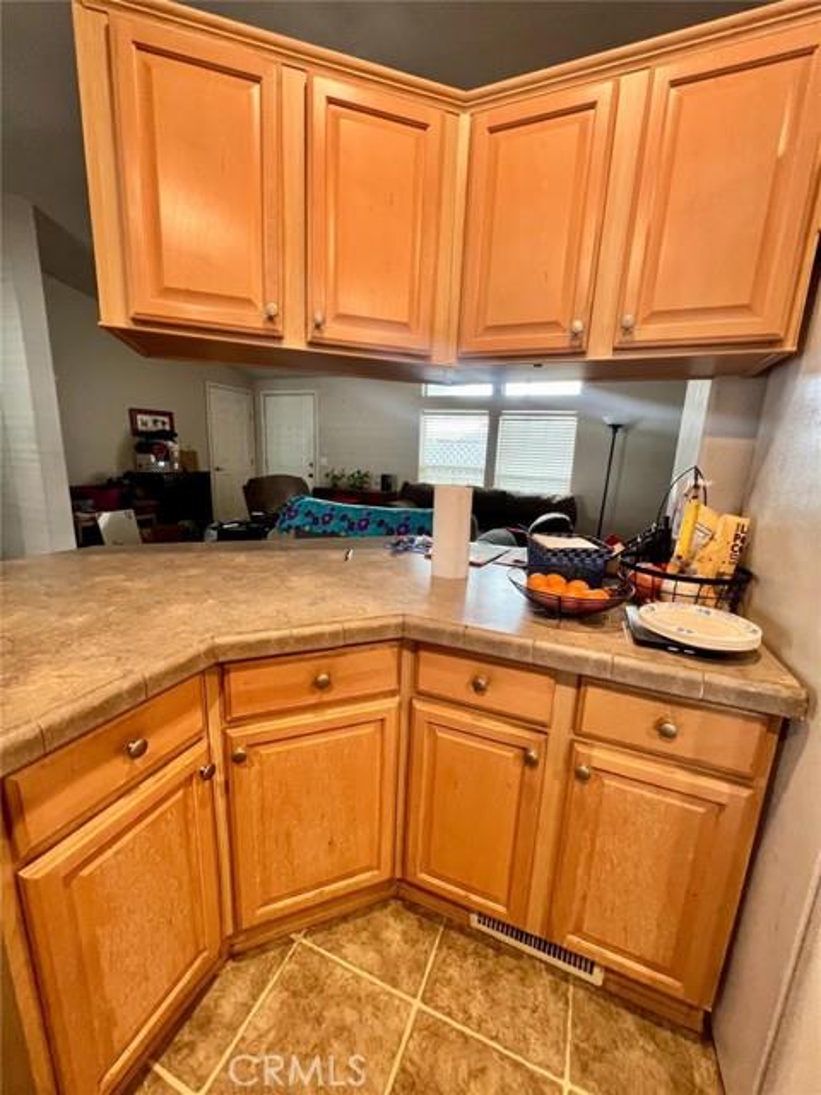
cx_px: 410
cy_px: 548
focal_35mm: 13
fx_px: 411
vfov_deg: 106.2
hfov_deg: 89.9
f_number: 1.8
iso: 160
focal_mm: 1.57
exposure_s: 1/60
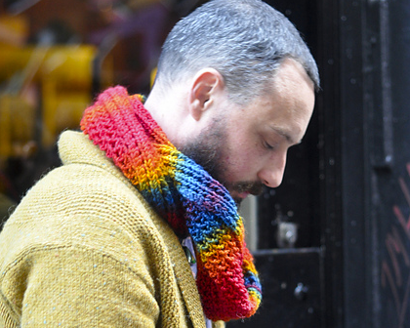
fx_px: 1298
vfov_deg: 14.3
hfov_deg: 17.9
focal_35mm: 107
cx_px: 205
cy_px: 245
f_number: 2.8
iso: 900
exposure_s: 1/30
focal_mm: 50
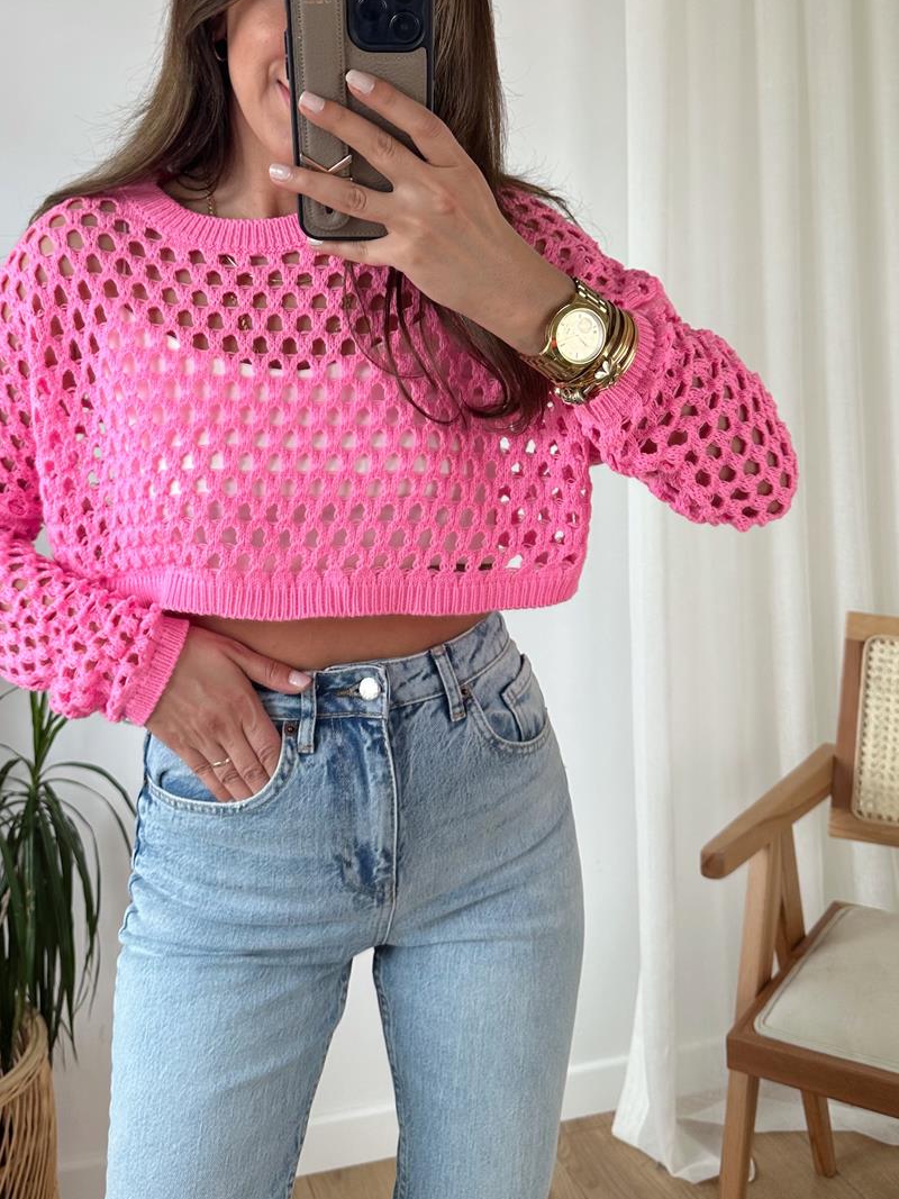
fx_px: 1247
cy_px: 443
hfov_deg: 39.6
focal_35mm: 36
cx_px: 423
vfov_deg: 50.8
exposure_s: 1/121
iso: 125
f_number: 1.78
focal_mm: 6.86
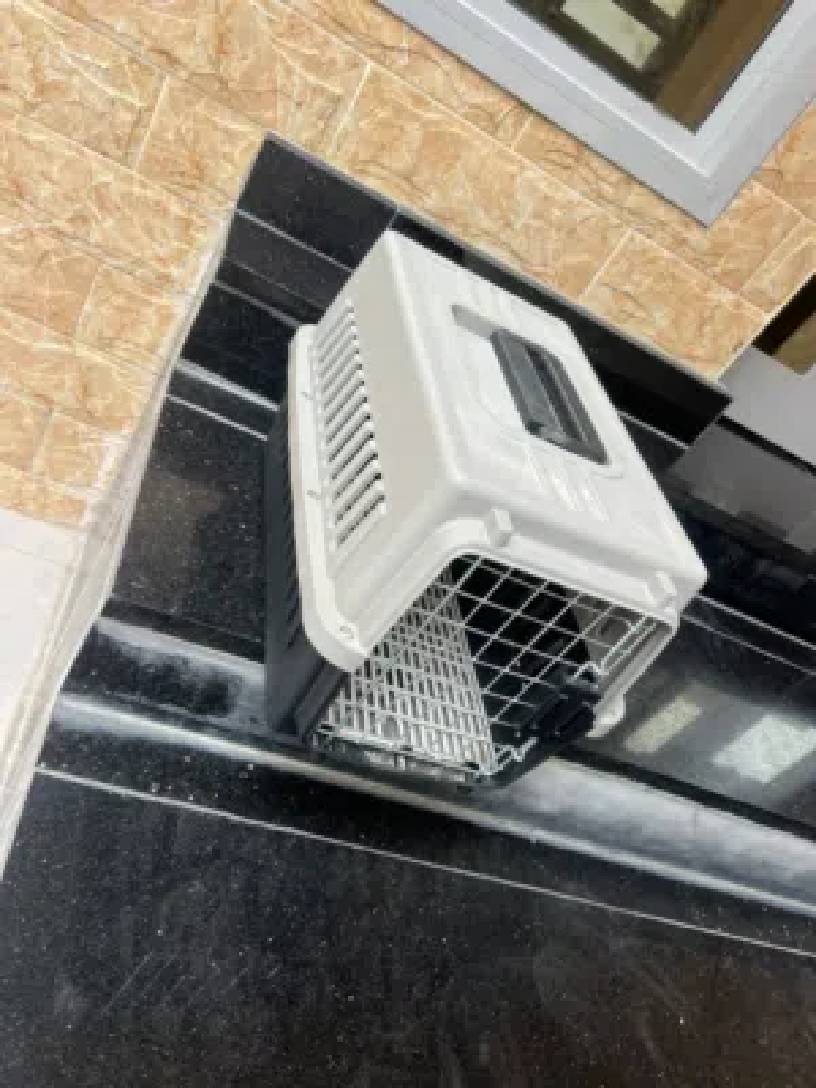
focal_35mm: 26
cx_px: 408
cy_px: 544
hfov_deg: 53.1
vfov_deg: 67.3
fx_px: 817
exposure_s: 1/337
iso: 50
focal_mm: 5.7
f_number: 1.5
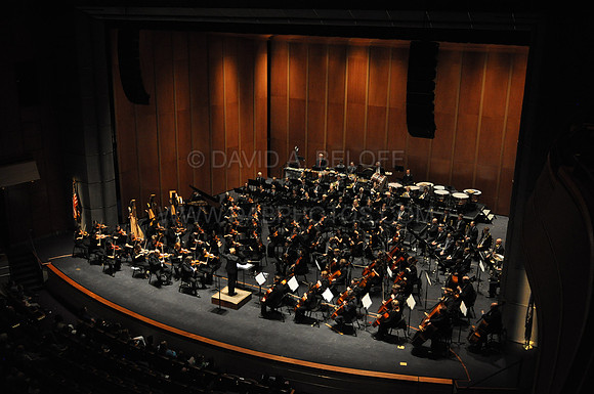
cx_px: 297
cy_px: 197
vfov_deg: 36.8
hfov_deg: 53.2
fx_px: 593
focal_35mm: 36
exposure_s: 1/250
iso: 1600
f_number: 2.8
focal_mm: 24
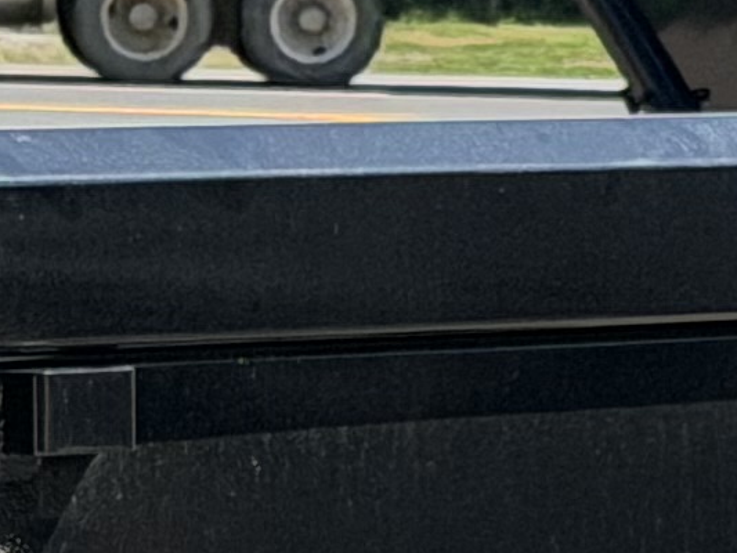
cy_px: 886
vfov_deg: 4.1
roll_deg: +1.9
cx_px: -35
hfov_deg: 5.4
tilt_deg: -7.4
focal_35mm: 363
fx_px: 7730
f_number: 1.78
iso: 80
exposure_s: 1/4587
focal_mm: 6.76
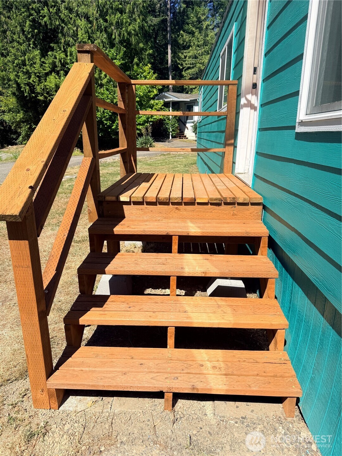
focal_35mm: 24
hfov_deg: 56.8
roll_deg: -1.2
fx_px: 316
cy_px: 228
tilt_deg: -16.1
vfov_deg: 71.6
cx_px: 171
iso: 80
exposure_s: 1/3425
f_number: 1.78
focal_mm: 6.76
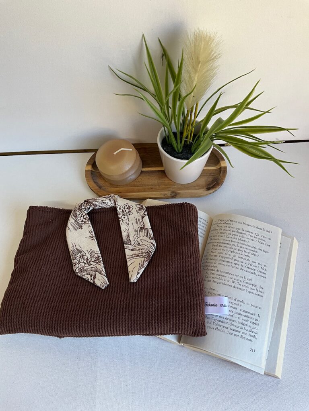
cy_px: 206
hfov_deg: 48.2
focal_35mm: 29
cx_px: 154
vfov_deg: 61.7
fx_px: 345
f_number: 1.8
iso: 25
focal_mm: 3
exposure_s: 1/100
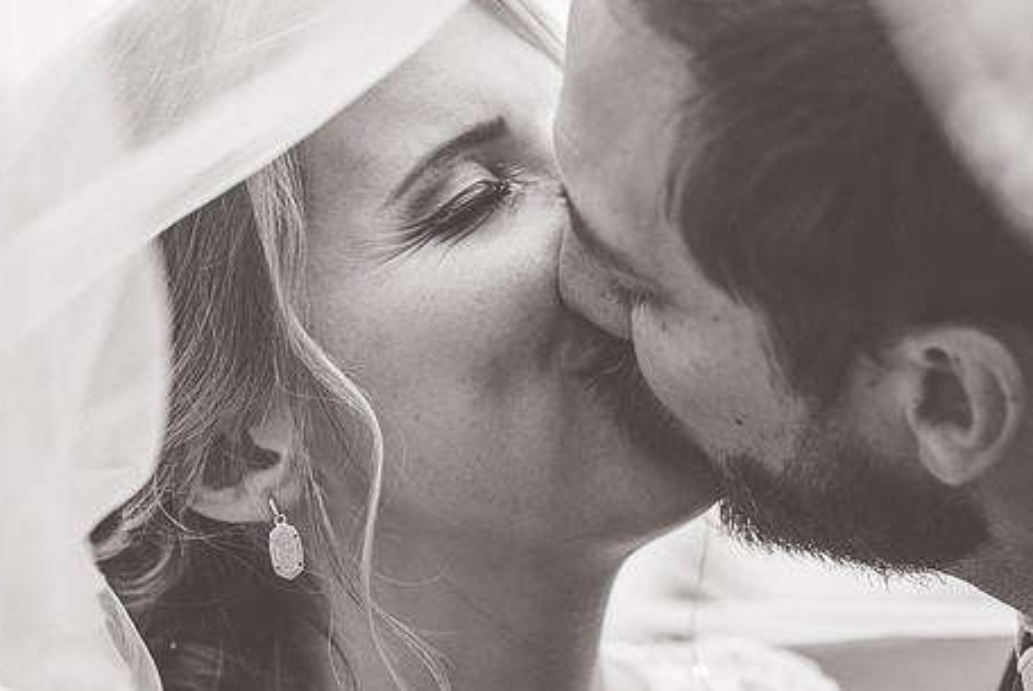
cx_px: 550
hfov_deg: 18.9
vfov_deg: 12.7
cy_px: 325
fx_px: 3102
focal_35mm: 108
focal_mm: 85
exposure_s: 1/4000
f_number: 3.5
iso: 500
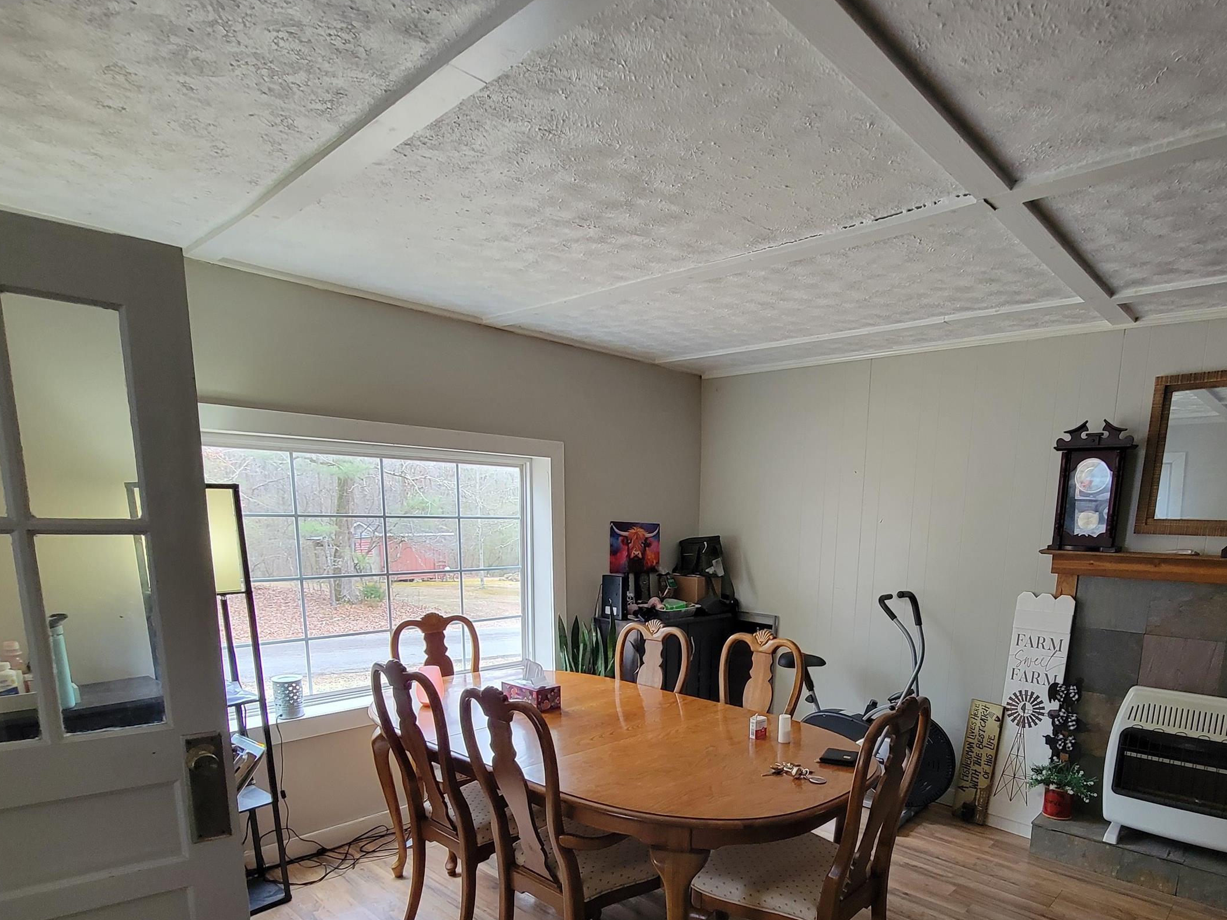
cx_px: 694
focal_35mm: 19
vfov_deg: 65.7
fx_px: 673
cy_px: 655
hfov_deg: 84.2
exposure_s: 1/60
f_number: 2.2
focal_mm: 2.2
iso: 200
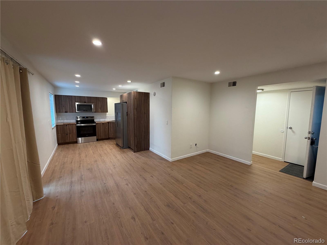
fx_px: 132
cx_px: 164
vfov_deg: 85.7
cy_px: 122
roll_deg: +0.0
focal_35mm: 14
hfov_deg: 102.1
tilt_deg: -5.1
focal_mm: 2.22
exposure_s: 1/60
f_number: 2.2
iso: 200
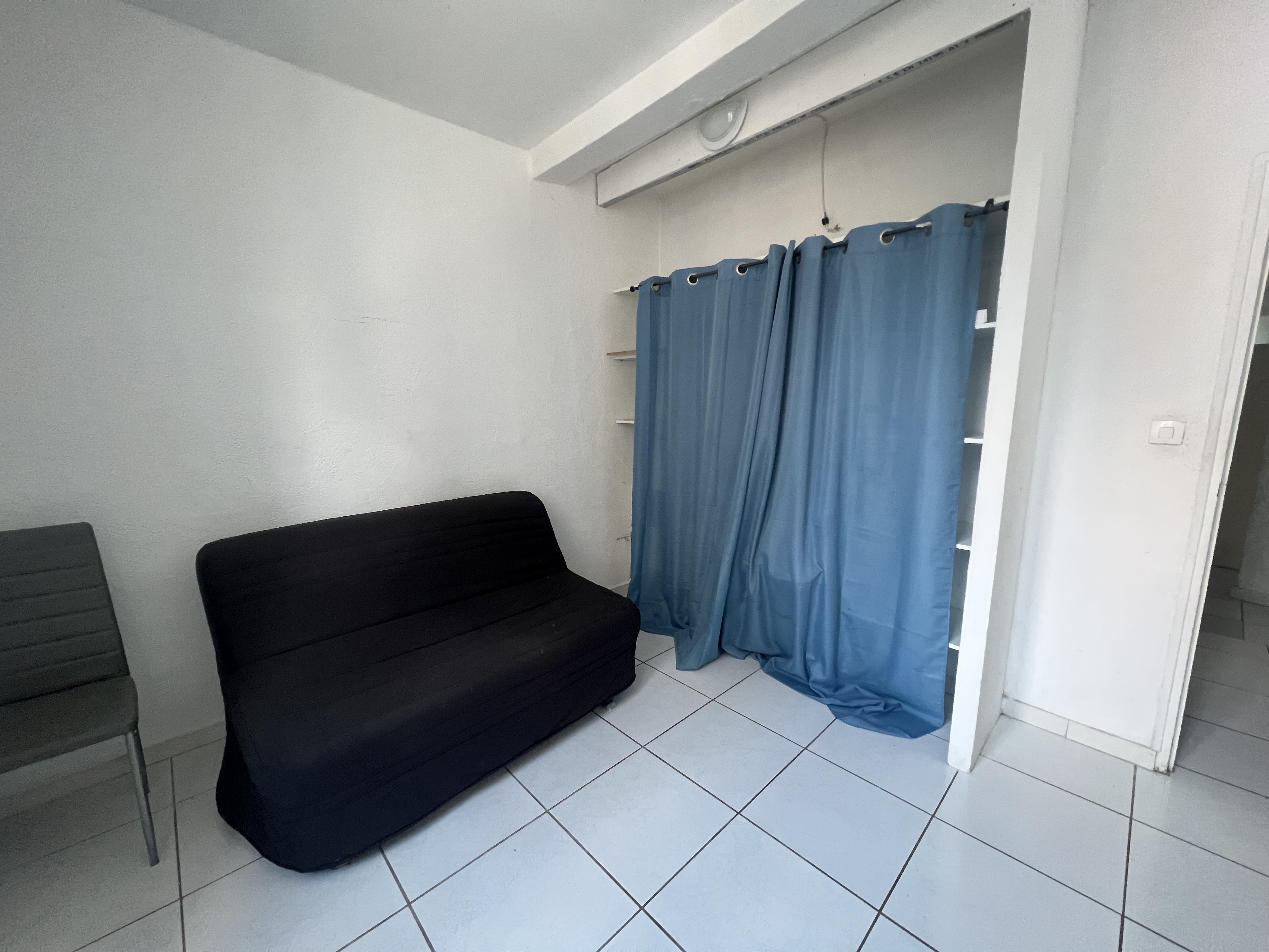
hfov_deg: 106.2
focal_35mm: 13
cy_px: 476
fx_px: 477
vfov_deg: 89.9
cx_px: 634
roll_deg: -1.1
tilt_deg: -8.5
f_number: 1.8
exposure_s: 1/93
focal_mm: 1.57
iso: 250
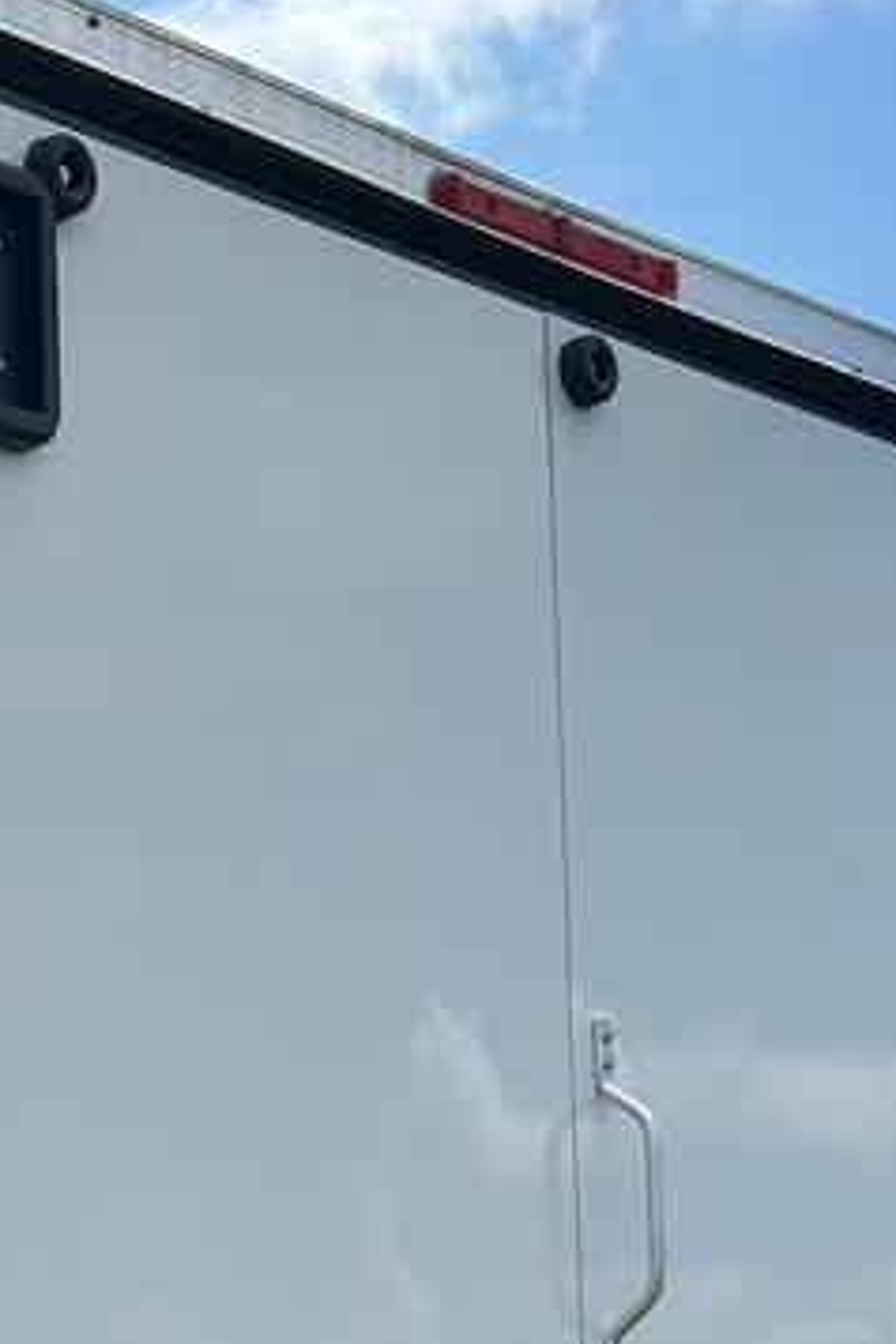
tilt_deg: +3.5
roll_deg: +0.0
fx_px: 3621
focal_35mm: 97
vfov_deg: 19.9
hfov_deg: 13.1
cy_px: 1551
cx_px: -553
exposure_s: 1/8000
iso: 50
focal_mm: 5.7
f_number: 1.5
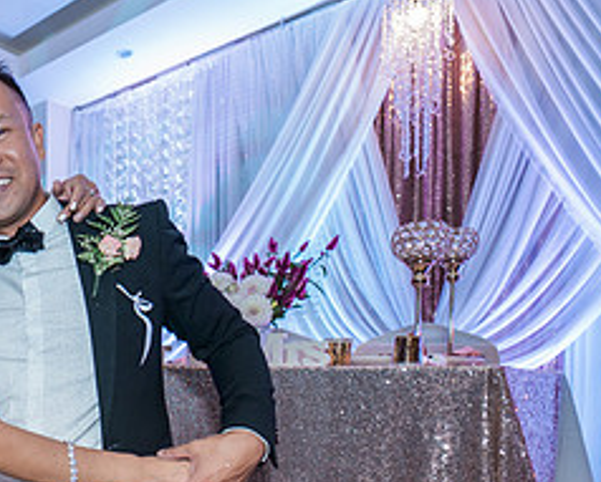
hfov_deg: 44.2
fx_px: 570
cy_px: 400
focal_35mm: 32
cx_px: -43
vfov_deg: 43.3
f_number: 2.8
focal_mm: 14
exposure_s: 1/160
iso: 800
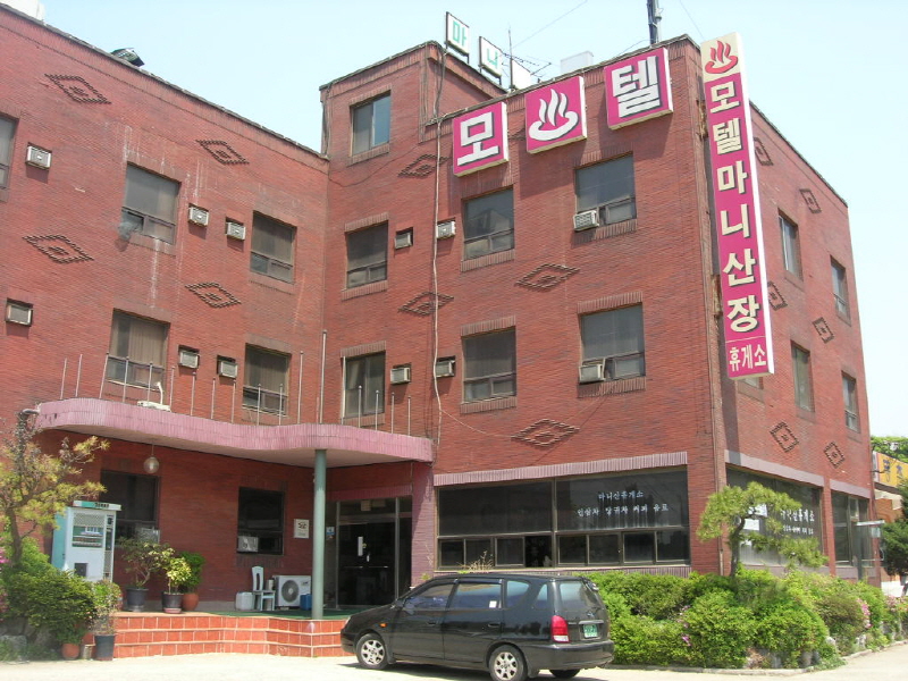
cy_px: 340
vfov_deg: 37.7
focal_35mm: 38
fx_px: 997
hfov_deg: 49.0
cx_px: 454
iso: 64
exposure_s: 1/235
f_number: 4.8
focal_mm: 7.8
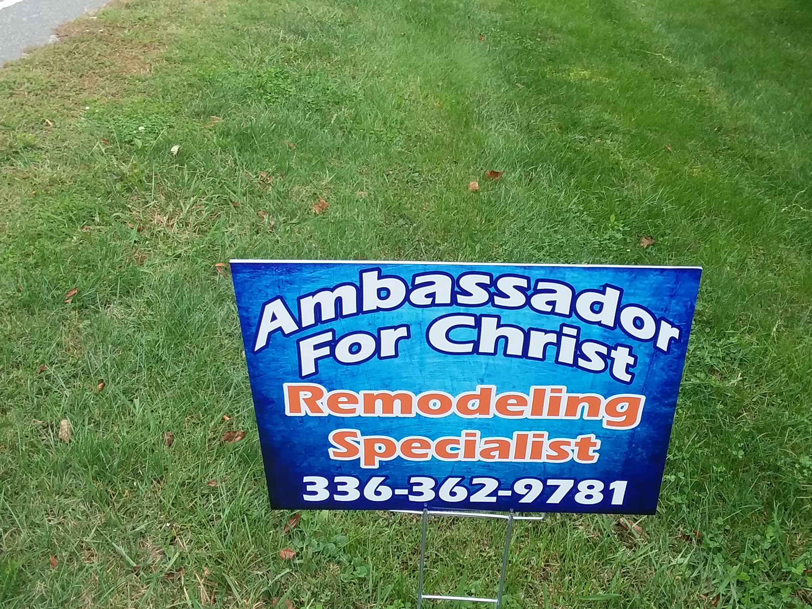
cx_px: 464
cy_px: 340
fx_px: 844
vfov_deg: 39.6
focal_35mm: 36
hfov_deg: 51.2
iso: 40
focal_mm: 2.47
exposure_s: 1/386
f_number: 1.9
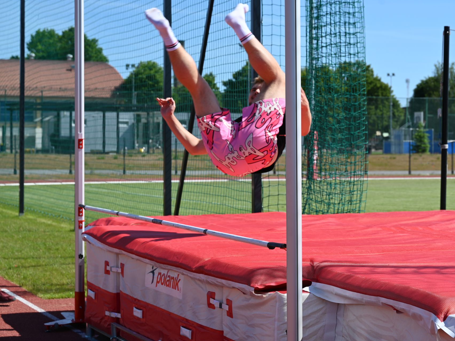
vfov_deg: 15.6
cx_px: 291
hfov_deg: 20.6
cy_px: 162
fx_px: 1249
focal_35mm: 95
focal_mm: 75
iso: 100
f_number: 7.1
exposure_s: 1/400
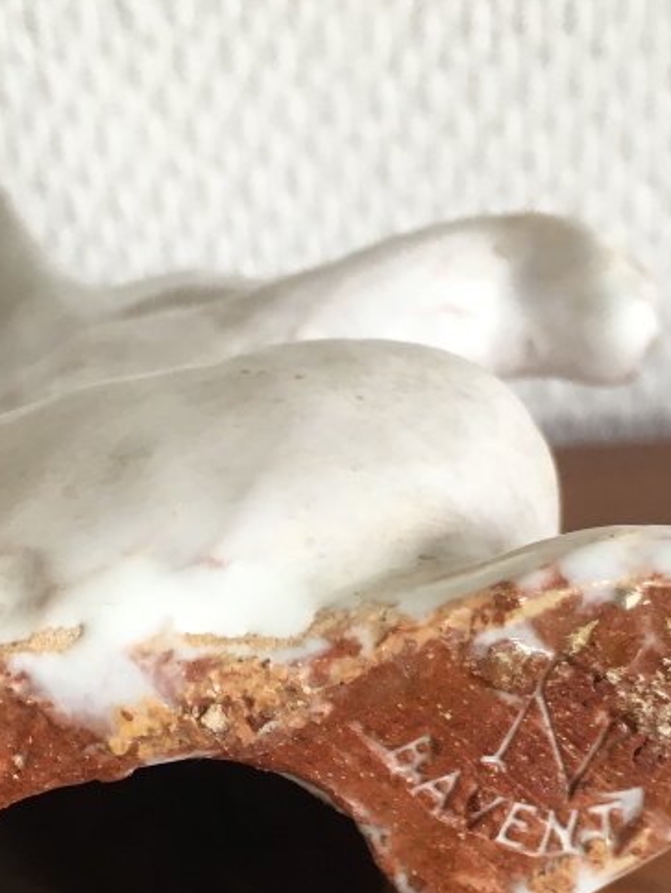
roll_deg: +10.7
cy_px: 736
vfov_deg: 26.4
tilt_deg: -34.1
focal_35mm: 72
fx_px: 1858
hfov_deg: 20.3
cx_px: 174
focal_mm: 4.15
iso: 32
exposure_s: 1/33
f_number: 2.2
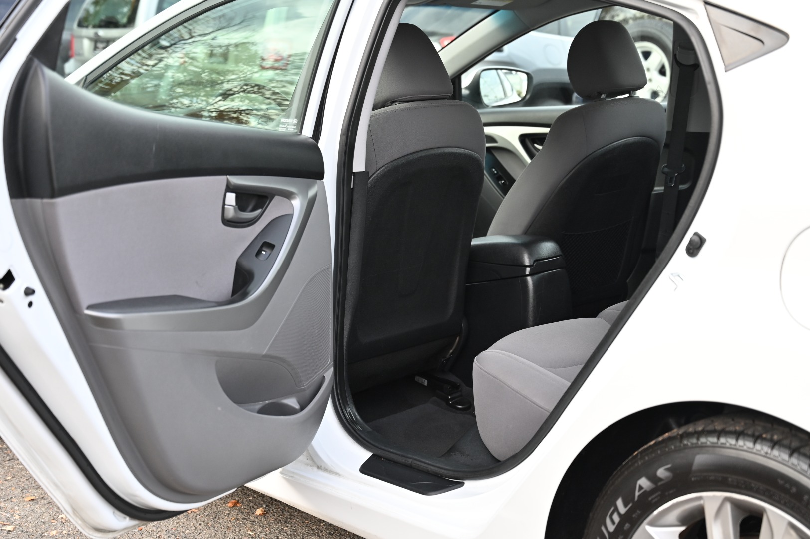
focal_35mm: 50
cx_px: 405
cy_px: 270
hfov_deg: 39.6
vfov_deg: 26.9
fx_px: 1124
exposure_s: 1/250
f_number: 4
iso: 400
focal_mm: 50
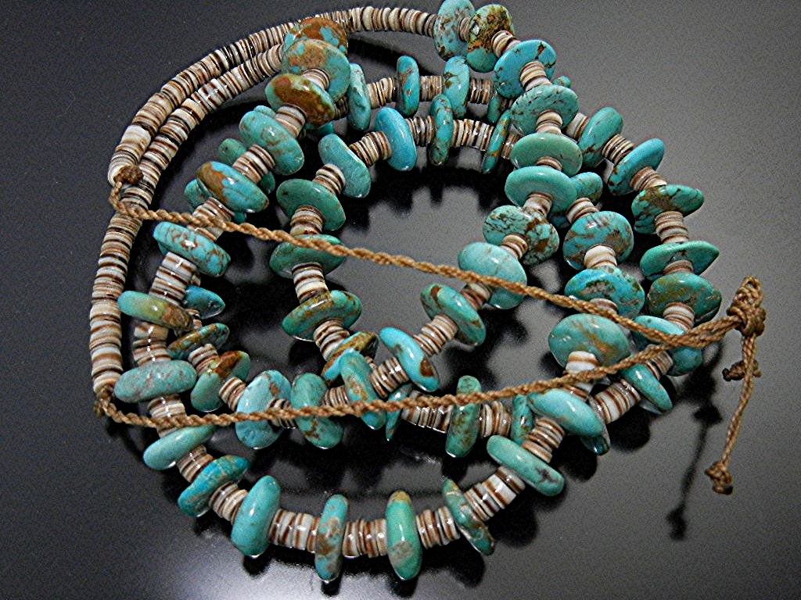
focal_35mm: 45
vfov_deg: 32.2
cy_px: 300
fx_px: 1041
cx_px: 400
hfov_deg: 42.1
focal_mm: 8.1
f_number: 7.6
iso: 800
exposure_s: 1/30
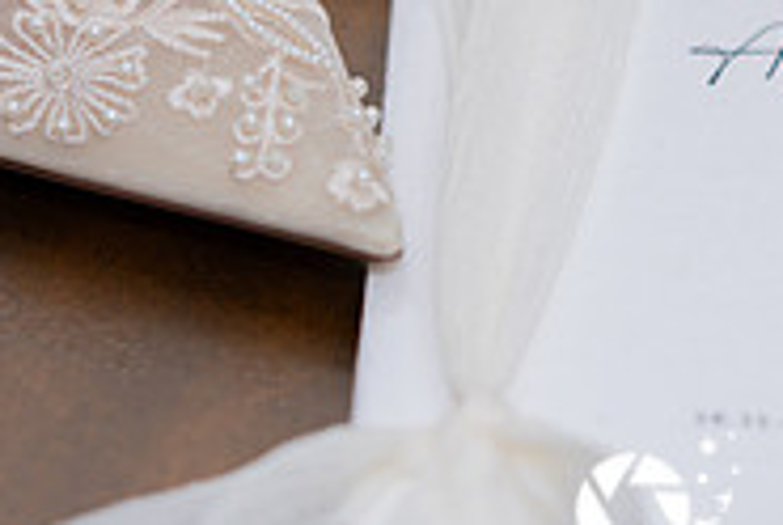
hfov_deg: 7.7
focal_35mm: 266
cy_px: -61
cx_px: 639
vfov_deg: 5.2
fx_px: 5795
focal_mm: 85
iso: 320
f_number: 2
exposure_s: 1/125
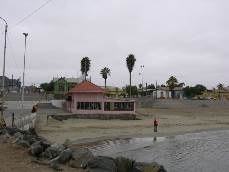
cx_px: 114
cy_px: 86
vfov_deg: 36.8
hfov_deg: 47.9
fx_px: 258
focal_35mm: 39
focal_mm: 10
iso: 50
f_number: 5.7
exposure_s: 1/166
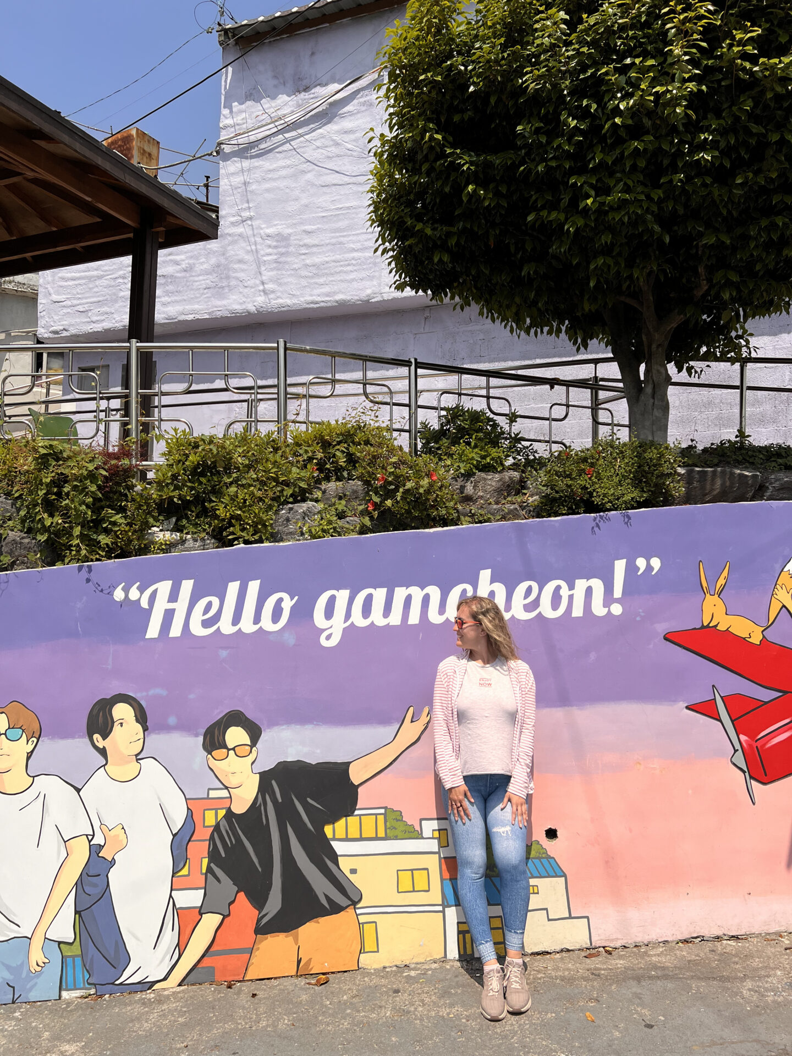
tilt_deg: +4.1
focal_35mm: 26
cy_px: 528
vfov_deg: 67.3
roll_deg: -1.7
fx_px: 793
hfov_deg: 53.1
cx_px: 396
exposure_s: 1/8696
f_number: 1.5
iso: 50
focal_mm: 5.7
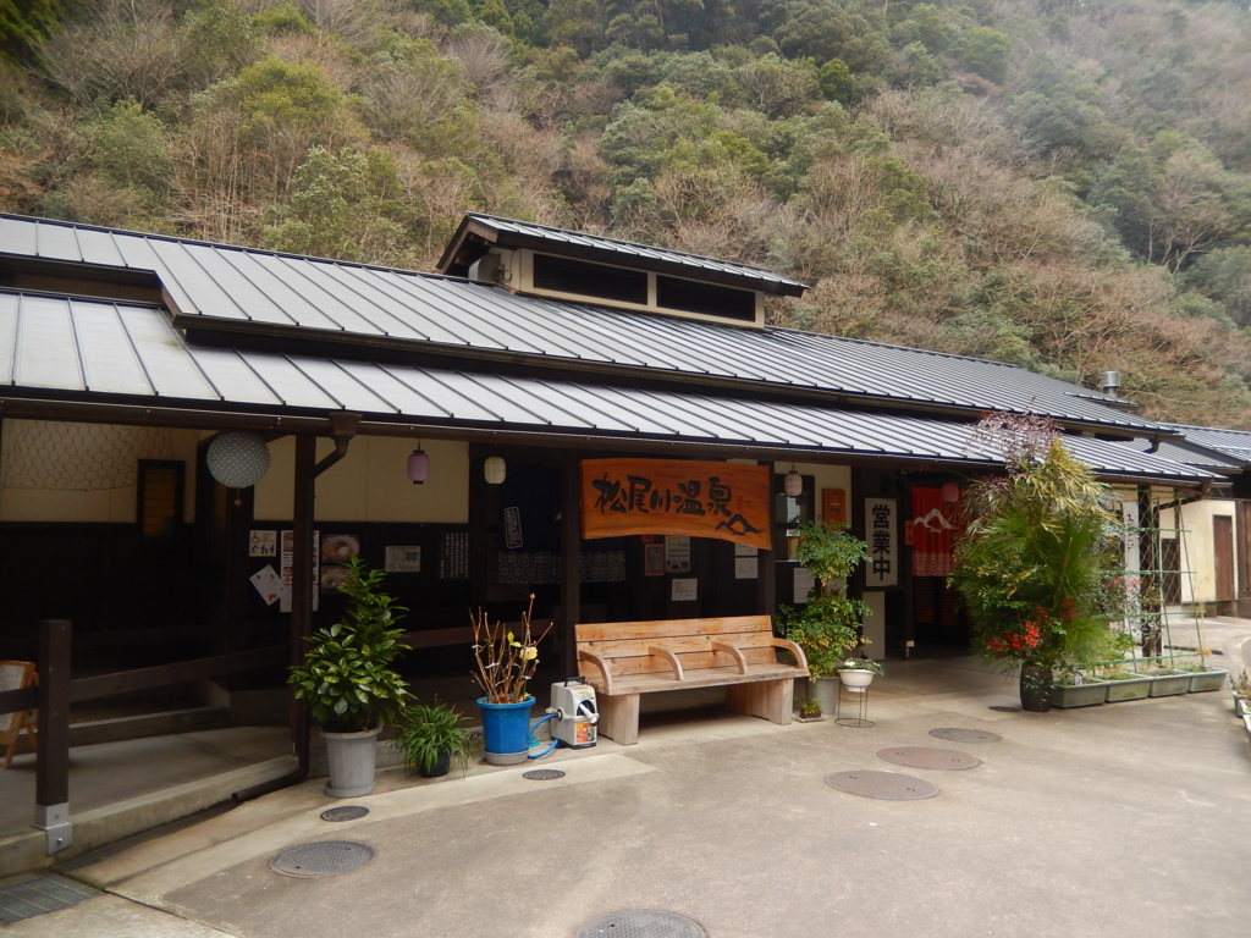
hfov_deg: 63.4
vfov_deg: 49.7
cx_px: 626
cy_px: 469
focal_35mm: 28
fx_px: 1012
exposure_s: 1/30
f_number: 3.6
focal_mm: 5.1
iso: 180
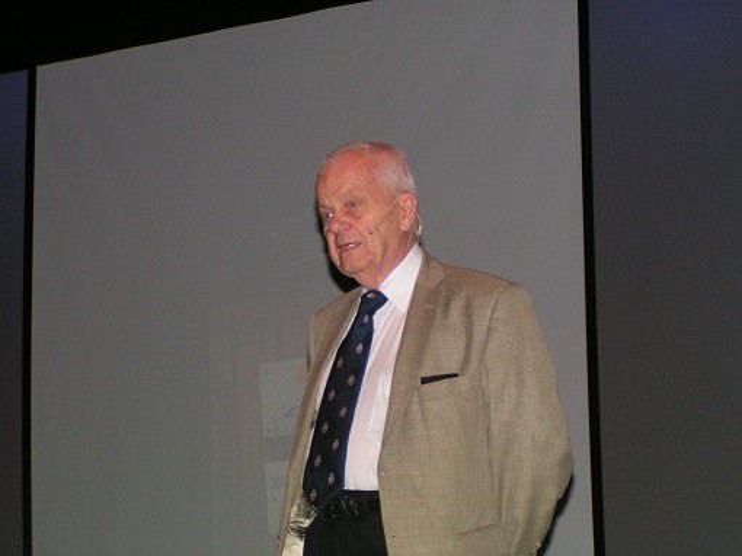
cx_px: 371
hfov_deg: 17.3
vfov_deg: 13.0
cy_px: 278
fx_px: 2442
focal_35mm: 114
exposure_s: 1/125
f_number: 3.5
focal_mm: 17.4
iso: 200
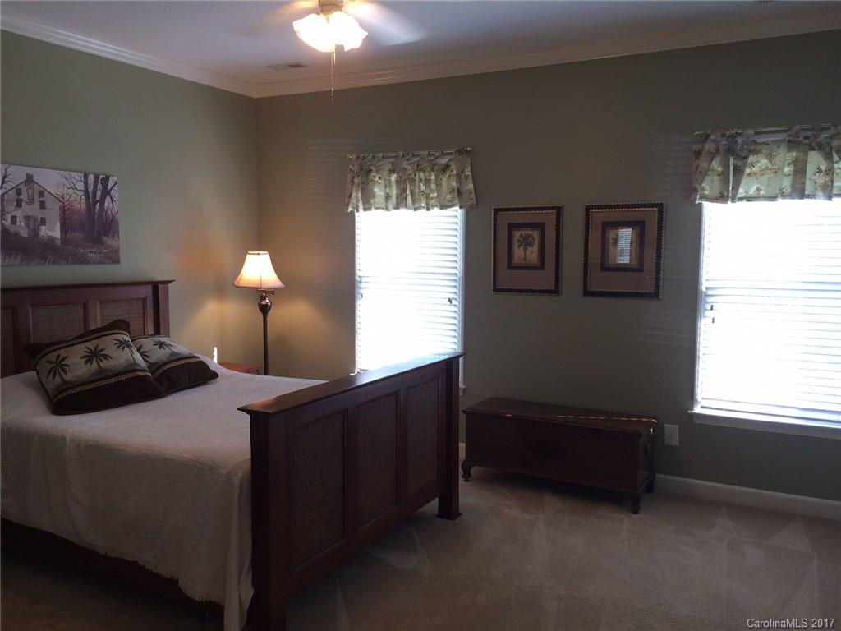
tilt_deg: -5.2
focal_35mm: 29
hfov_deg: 61.7
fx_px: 705
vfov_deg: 48.2
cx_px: 420
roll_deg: +0.1
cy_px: 316
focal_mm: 4.15
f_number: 2.2
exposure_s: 1/40
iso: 40
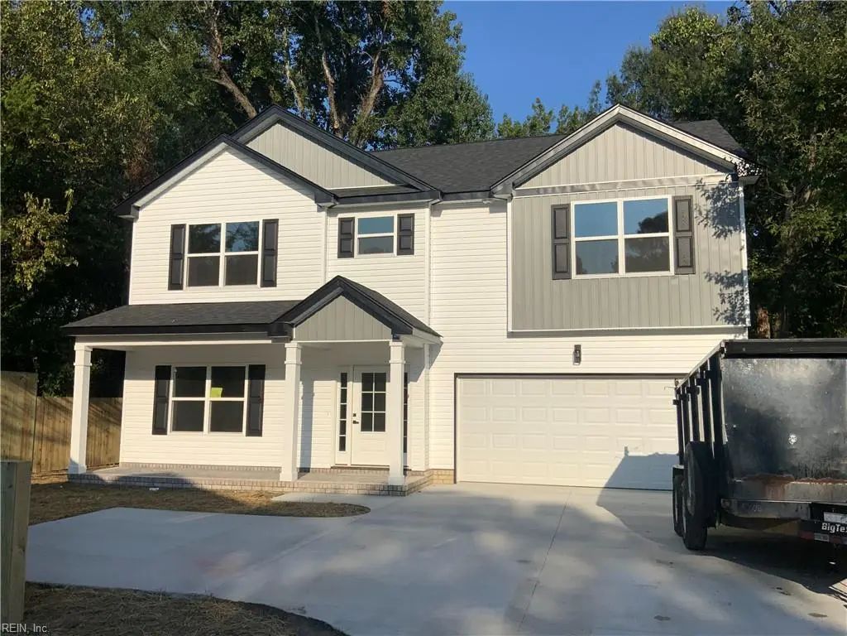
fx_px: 710
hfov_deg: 61.7
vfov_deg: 48.2
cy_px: 318
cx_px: 424
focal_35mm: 29
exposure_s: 1/4405
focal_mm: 3
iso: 20
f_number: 1.8
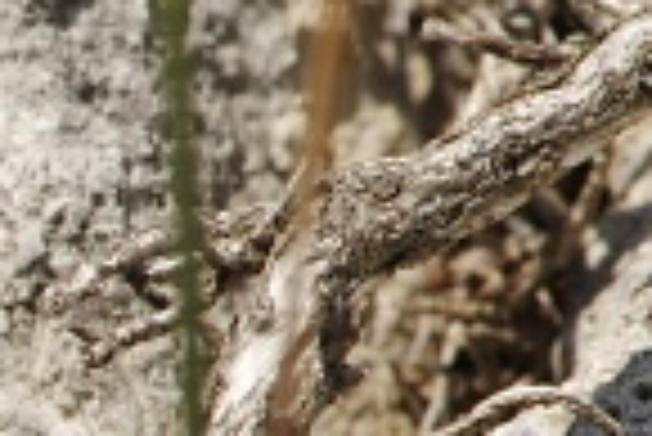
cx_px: -1016
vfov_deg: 2.0
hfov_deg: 2.9
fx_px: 12740
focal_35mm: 703
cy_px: 674
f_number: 14
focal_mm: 85
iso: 100
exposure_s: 1/100
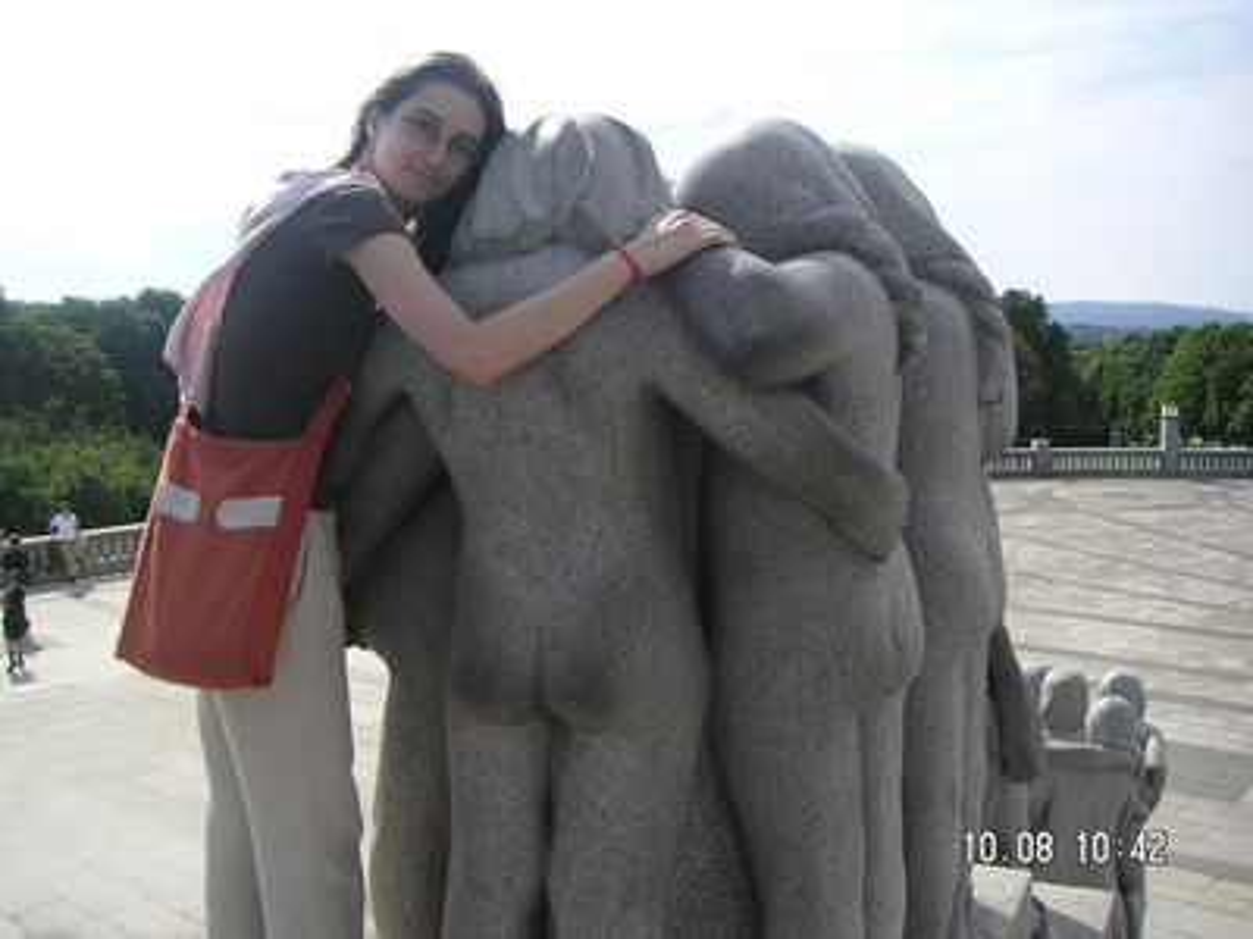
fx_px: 1339
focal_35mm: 37
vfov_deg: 38.7
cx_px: 626
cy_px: 470
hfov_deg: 50.1
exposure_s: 1/750
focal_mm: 5.7
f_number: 2.8
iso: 50
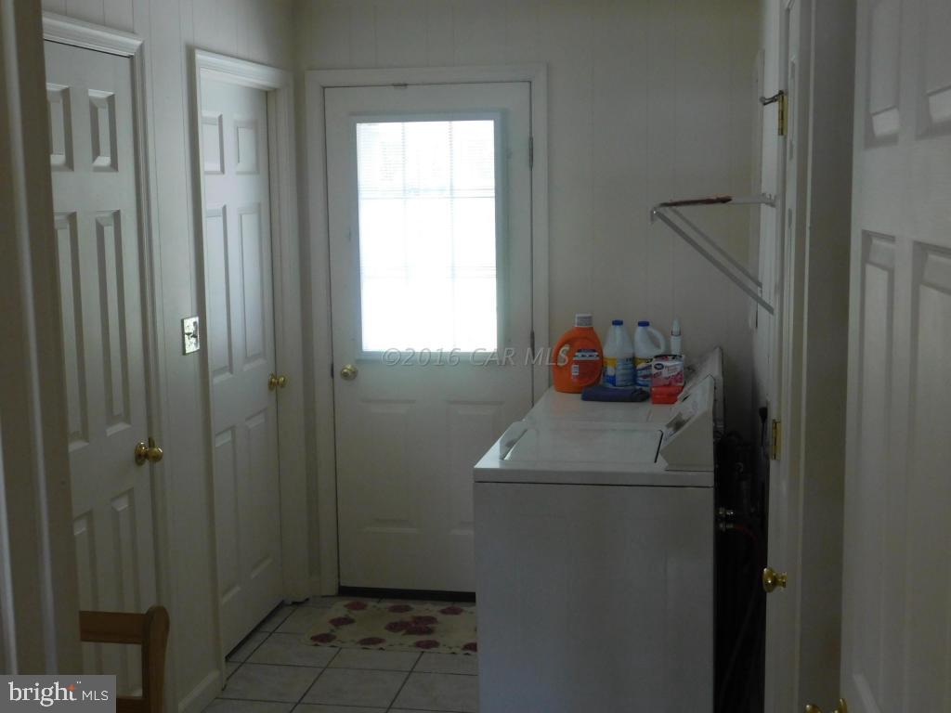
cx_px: 476
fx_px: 1236
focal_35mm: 45
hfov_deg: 42.1
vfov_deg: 32.2
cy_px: 356
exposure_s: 1/30
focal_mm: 8
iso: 280
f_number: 3.7
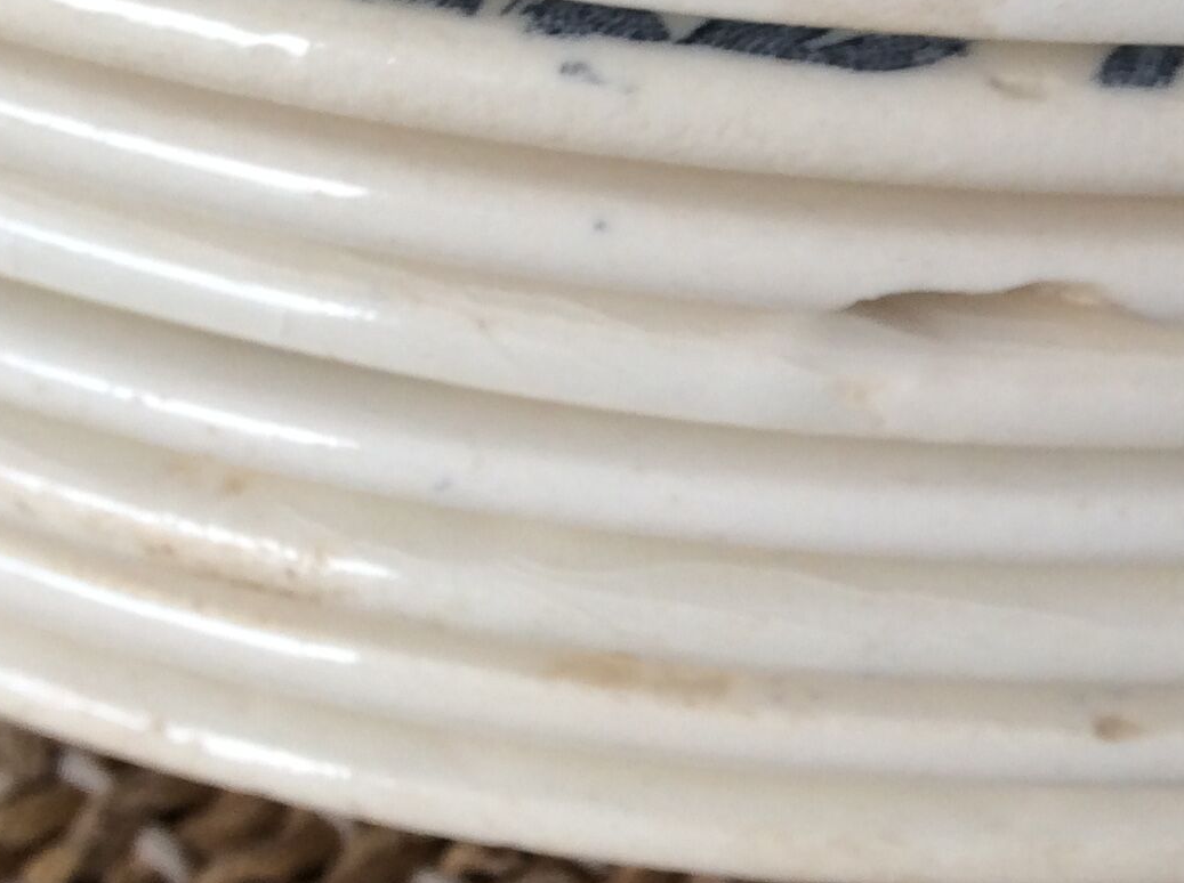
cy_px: 402
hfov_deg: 24.4
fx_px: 2732
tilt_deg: -43.4
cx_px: 736
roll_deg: -2.7
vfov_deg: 18.4
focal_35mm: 80
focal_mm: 3.3
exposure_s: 1/33
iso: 40
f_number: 2.4
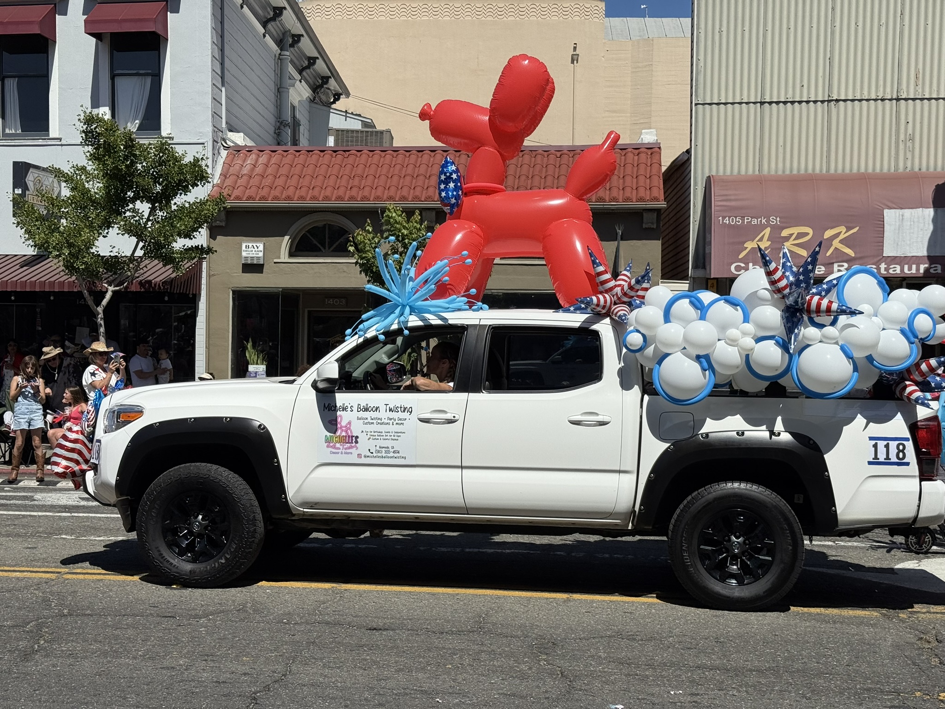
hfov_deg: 39.7
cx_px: 472
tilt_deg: +0.0
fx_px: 1310
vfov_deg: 30.3
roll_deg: -0.7
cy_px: 354
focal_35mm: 48
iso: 64
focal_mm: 6.76
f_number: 1.78
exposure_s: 1/8772
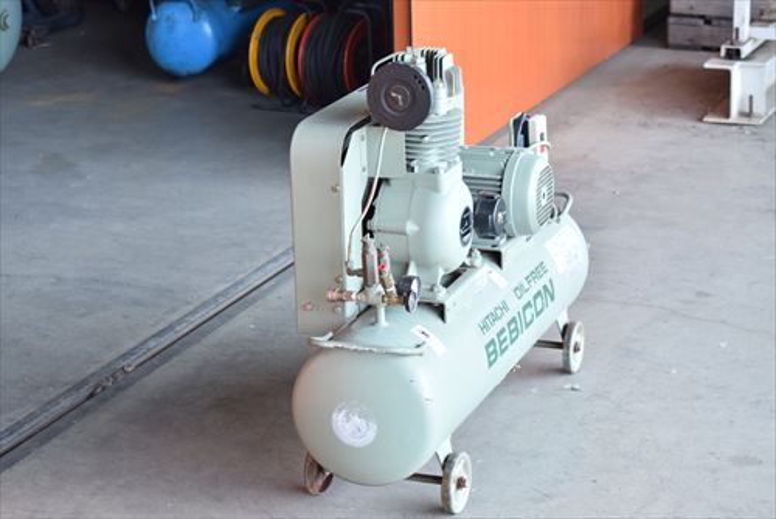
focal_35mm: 82
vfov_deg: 16.6
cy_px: 260
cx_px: 388
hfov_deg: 24.6
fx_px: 1779
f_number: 6.3
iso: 1250
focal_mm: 55
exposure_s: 1/160
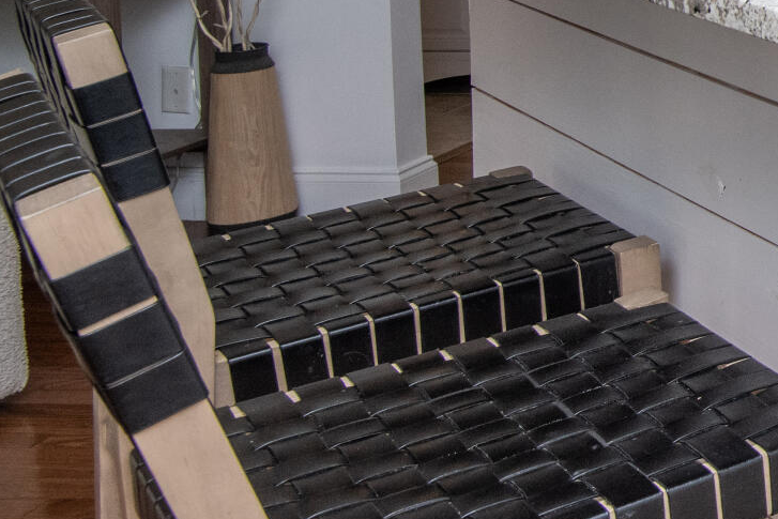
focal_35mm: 66
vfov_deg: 18.7
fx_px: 1427
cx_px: 1526
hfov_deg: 19.3
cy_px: -210
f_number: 9
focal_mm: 16
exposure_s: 1/250
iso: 400
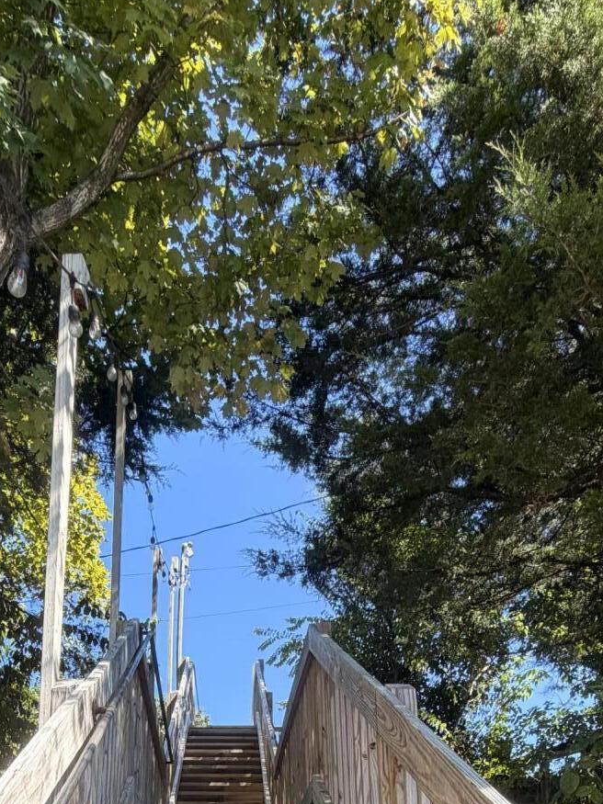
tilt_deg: +9.7
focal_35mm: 32
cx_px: 248
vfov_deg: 43.9
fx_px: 743
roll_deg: +0.7
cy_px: 881
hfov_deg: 44.0
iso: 64
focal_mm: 2.22
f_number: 2.2
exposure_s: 1/468
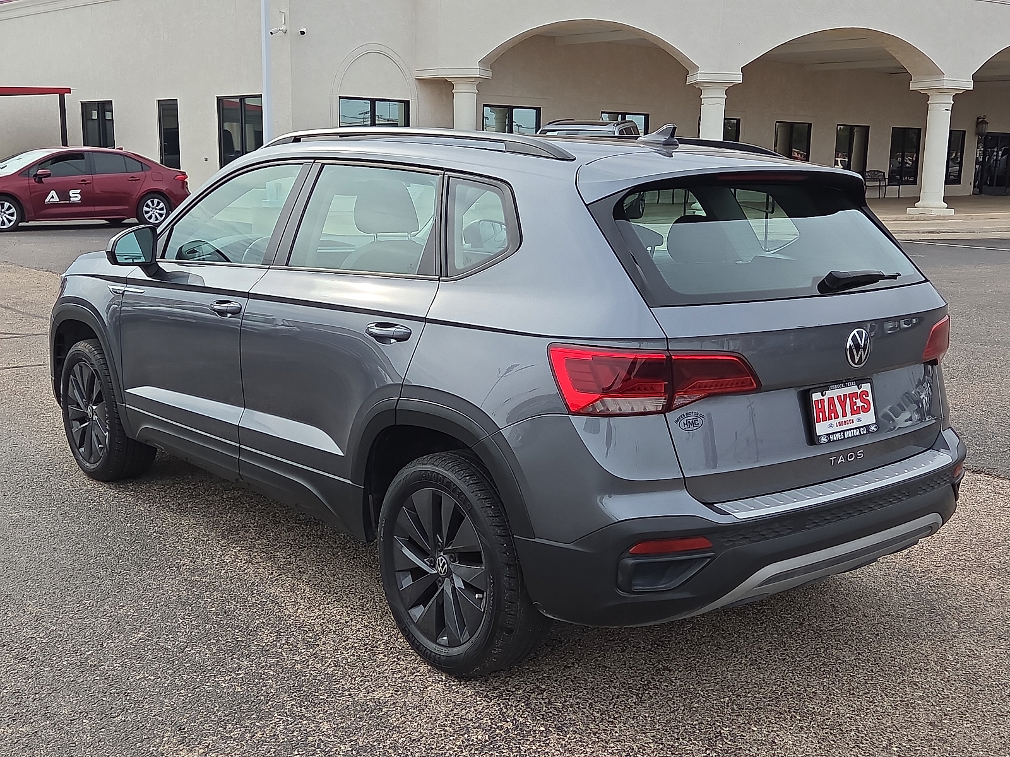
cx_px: 505
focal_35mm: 40
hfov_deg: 46.8
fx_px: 1167
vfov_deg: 36.0
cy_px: 378
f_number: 1.8
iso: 25
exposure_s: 1/909
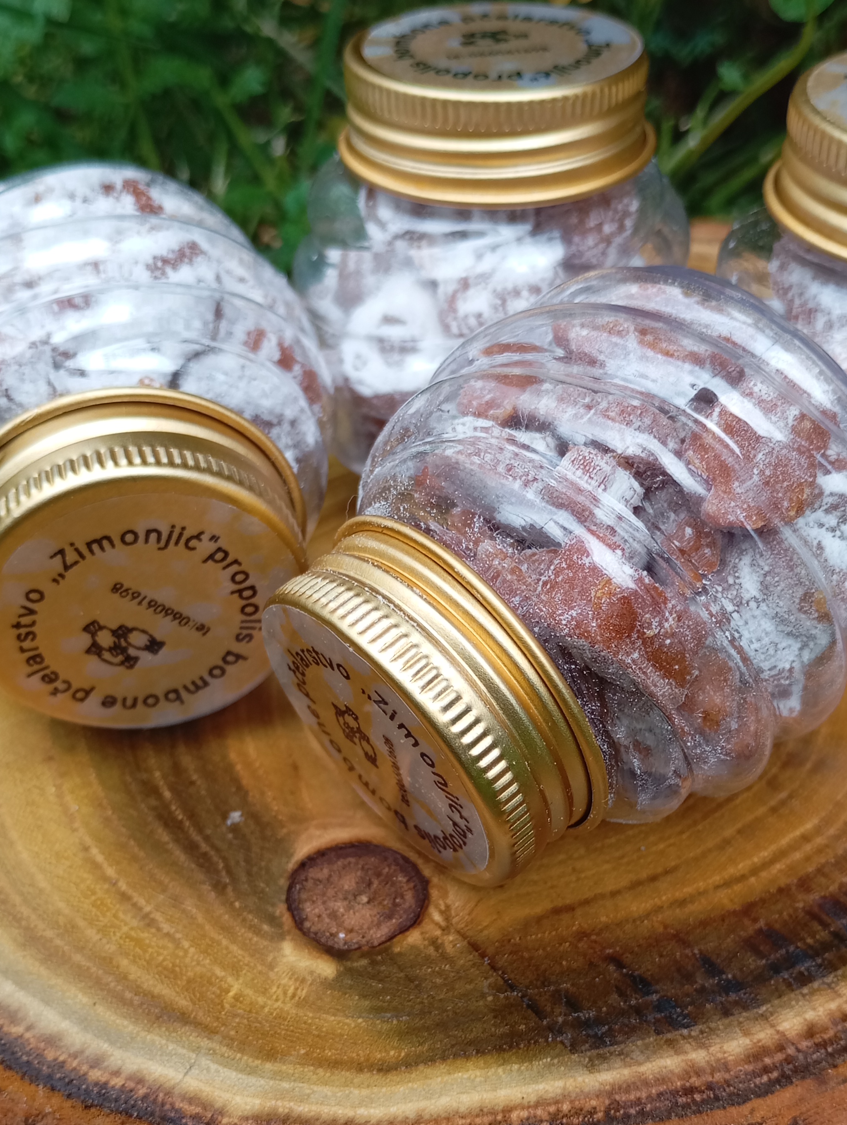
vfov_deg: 44.4
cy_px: 694
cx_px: 452
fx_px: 1367
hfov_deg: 34.4
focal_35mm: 42
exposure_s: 1/299
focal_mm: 4.27
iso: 110
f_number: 1.8
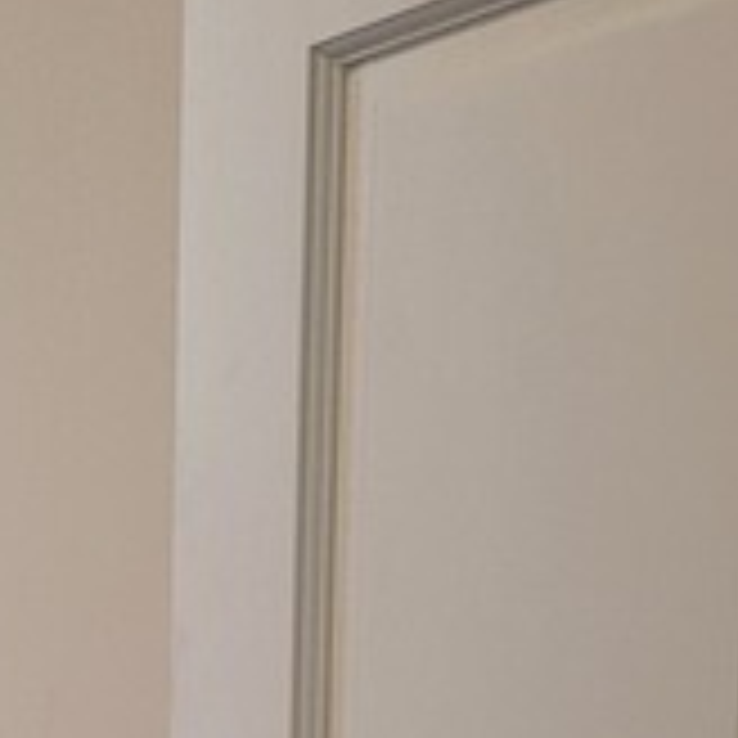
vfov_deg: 14.5
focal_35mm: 112
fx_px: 2701
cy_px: 1112
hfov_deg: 14.3
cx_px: -432
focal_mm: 5.4
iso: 200
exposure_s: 1/120
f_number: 1.8
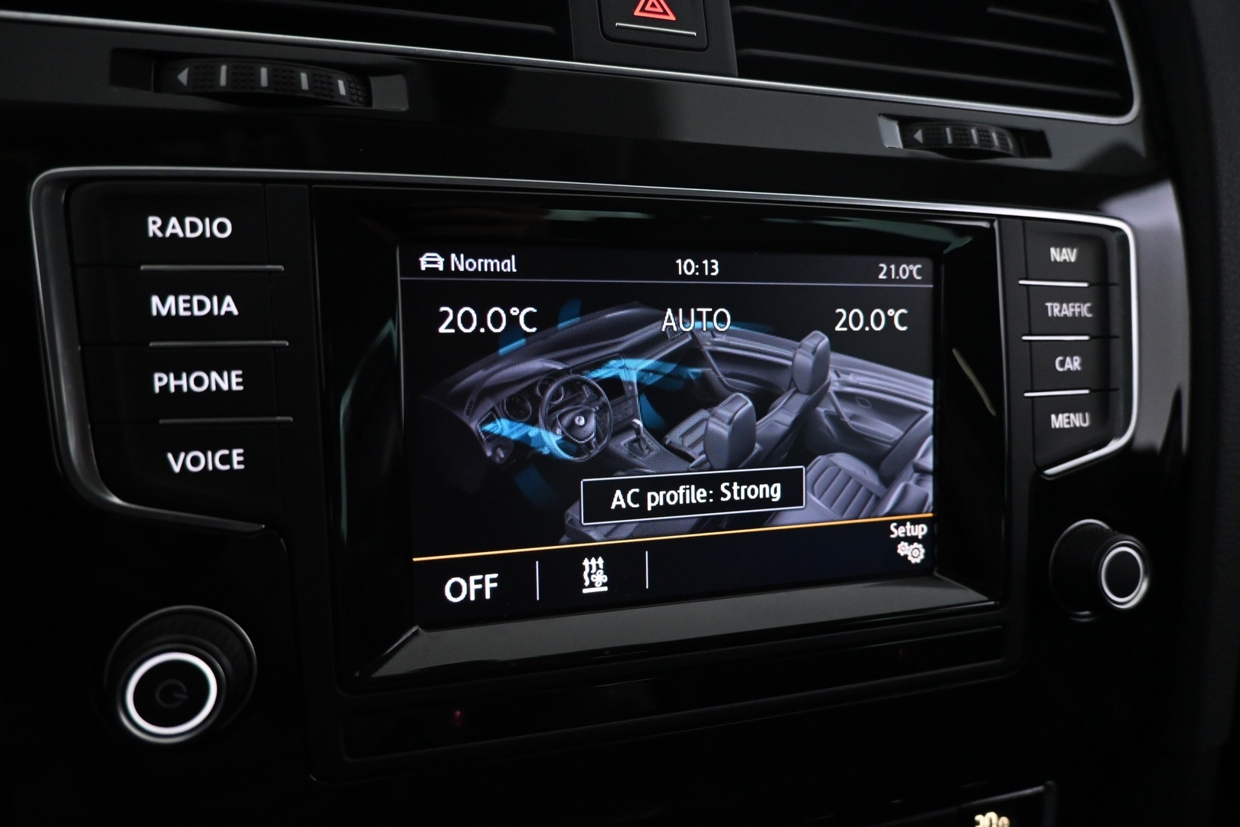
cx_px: 620
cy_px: 414
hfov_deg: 73.7
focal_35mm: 24
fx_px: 827
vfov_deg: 53.1
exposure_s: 1/80
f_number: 3.5
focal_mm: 16
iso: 3200
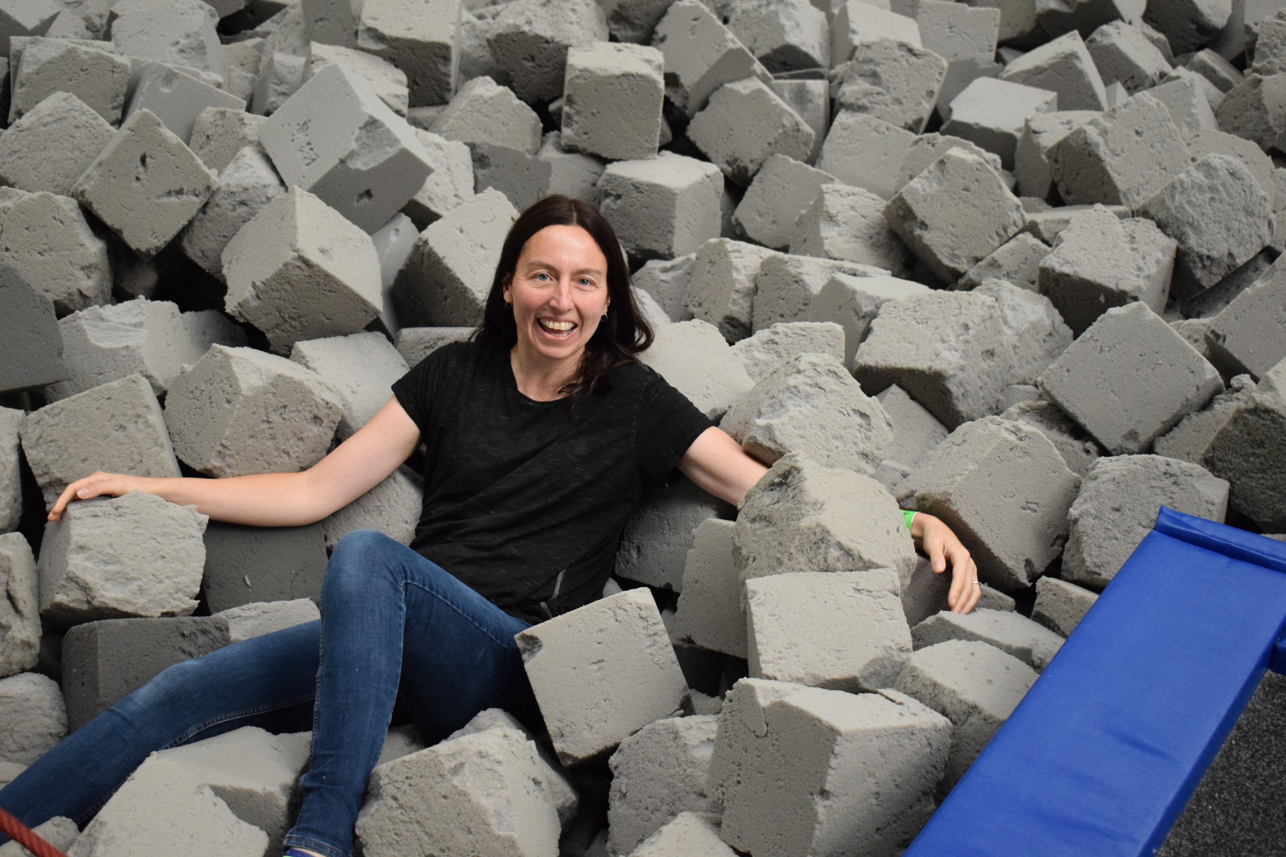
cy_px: 428
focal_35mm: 54
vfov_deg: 25.1
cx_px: 643
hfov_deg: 36.9
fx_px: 1929
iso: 3200
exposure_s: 1/320
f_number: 4.8
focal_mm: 36
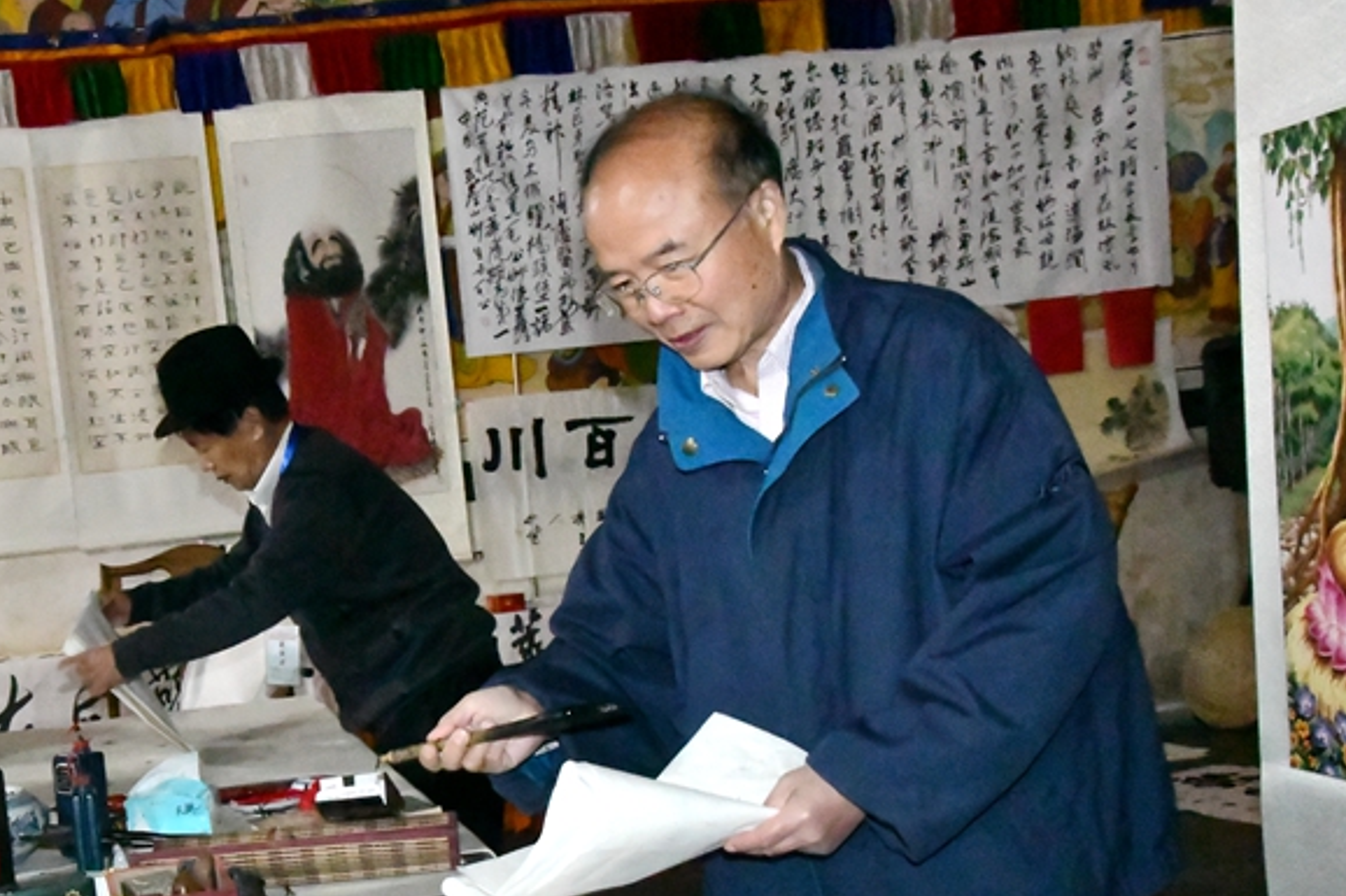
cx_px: 438
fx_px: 2018
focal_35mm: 54
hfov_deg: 36.5
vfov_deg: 24.9
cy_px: 613
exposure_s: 1/60
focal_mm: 26
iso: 25600
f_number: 11
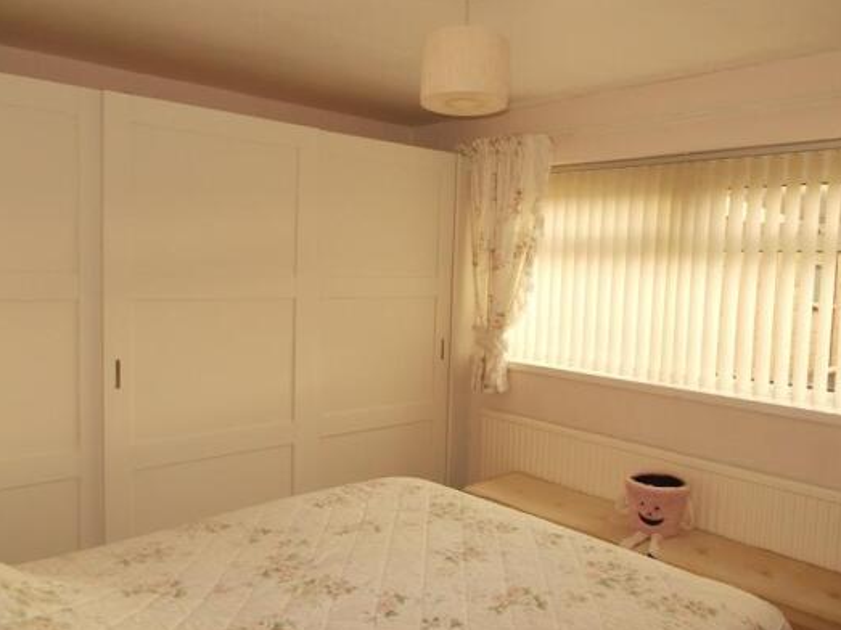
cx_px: 438
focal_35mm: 29
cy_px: 321
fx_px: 704
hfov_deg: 61.6
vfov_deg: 48.2
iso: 80
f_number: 3.2
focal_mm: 4.6
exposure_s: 1/50
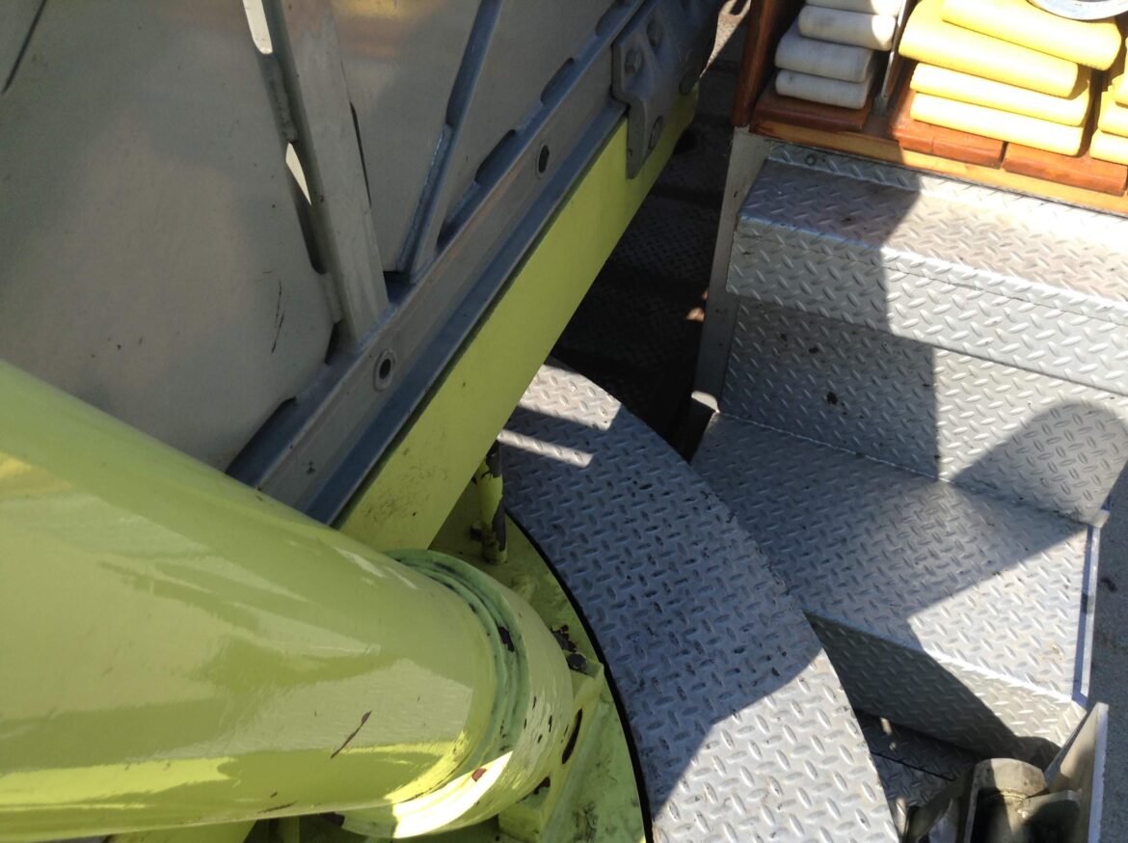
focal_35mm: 33
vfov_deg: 42.8
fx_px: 1074
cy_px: 422
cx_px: 564
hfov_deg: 55.4
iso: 25
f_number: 2.4
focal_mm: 3.3
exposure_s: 1/513
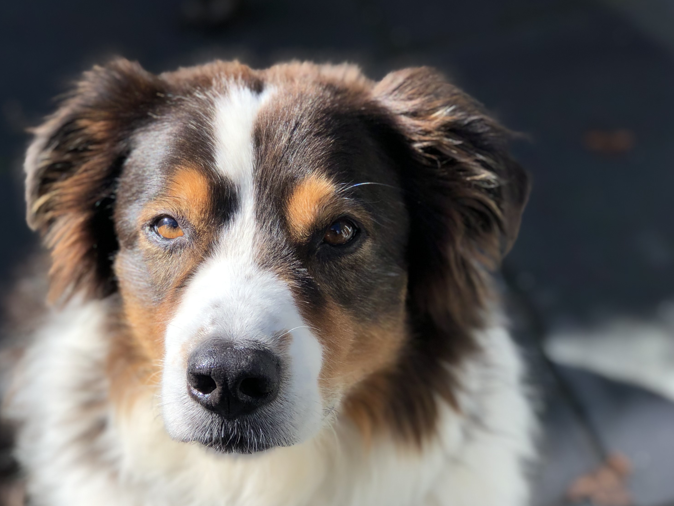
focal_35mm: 78
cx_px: 222
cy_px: 268
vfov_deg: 18.9
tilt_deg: -54.5
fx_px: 1519
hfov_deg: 24.9
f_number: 2.8
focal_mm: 6.6
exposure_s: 1/704
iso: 20
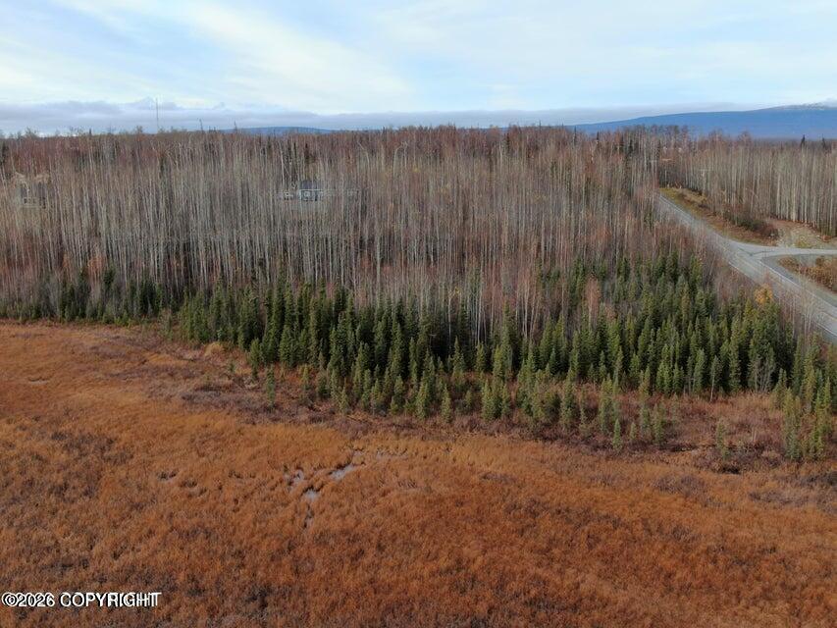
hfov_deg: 44.8
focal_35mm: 42
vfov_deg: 34.4
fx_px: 1016
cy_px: 314
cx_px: 418
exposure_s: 1/200
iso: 100
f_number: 3.5
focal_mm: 7.23
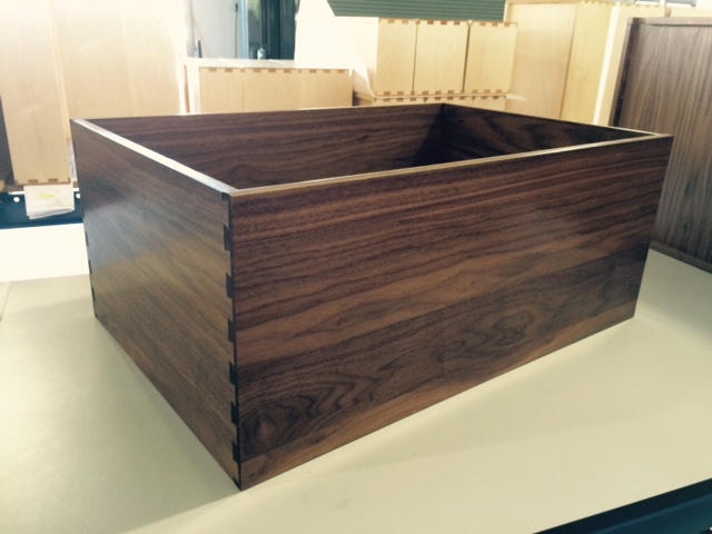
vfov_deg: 48.2
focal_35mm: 29
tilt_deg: -21.5
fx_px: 596
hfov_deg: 61.7
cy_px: 267
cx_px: 356
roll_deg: -2.7
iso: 100
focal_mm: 4.15
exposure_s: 1/30
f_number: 2.2
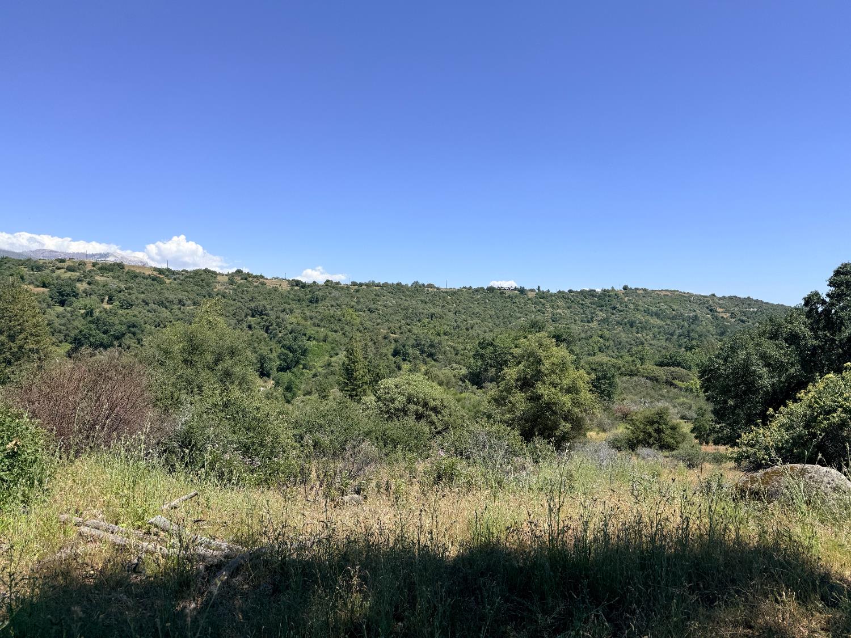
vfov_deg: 56.8
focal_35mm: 24
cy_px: 319
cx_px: 426
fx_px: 590
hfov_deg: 71.6
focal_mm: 6.76
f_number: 1.78
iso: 80
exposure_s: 1/5319
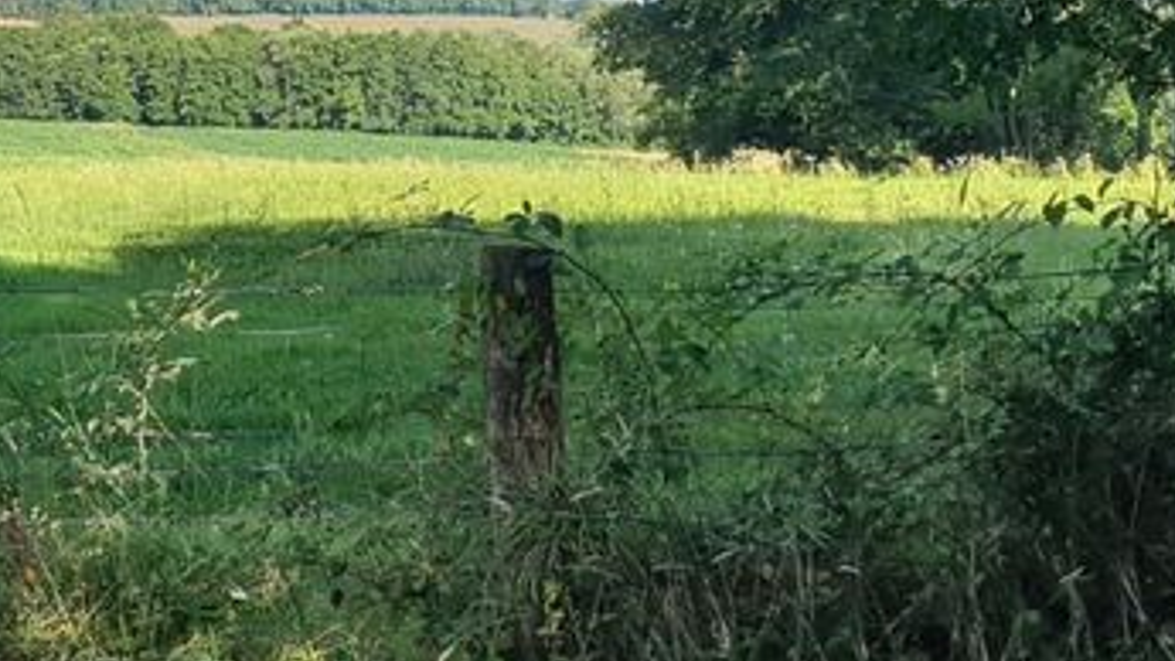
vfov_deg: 14.6
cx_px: -17
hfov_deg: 24.6
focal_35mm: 82
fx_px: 2555
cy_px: 61
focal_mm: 4.3
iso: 50
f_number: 2.4
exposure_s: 1/1013
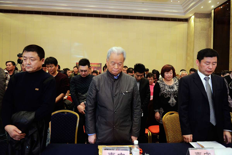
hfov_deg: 73.7
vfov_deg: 53.1
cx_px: 116
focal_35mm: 24
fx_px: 155
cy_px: 78
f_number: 2.8
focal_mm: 24
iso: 3600
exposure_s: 1/50
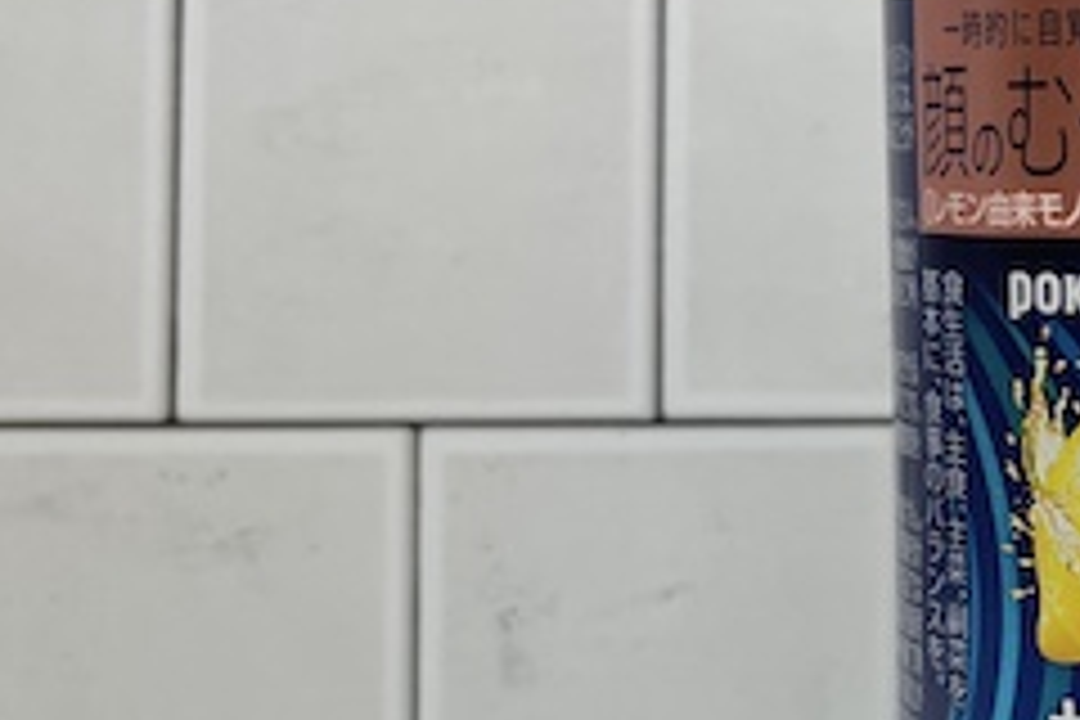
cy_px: 364
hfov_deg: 25.9
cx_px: 1202
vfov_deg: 18.9
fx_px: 2160
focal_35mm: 72
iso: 80
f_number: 1.6
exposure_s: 1/120
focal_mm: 4.2
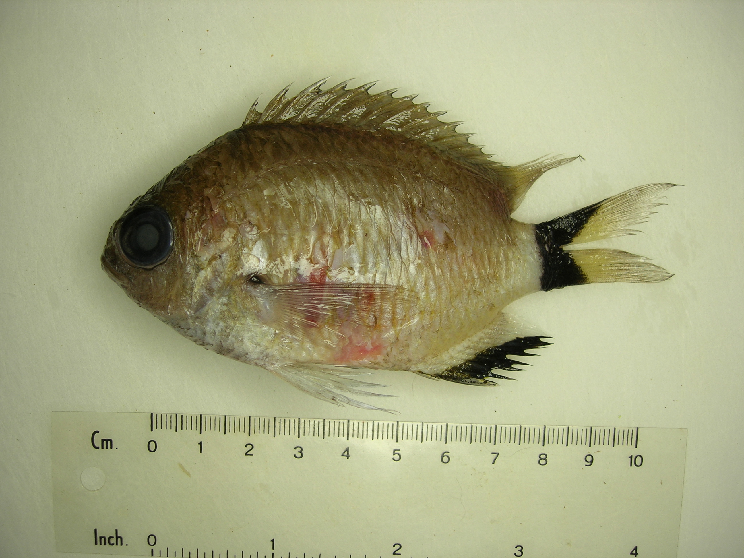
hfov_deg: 49.0
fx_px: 817
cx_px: 372
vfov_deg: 37.7
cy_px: 279
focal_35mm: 38
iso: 64
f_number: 2.8
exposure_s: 1/64.4
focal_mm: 7.8
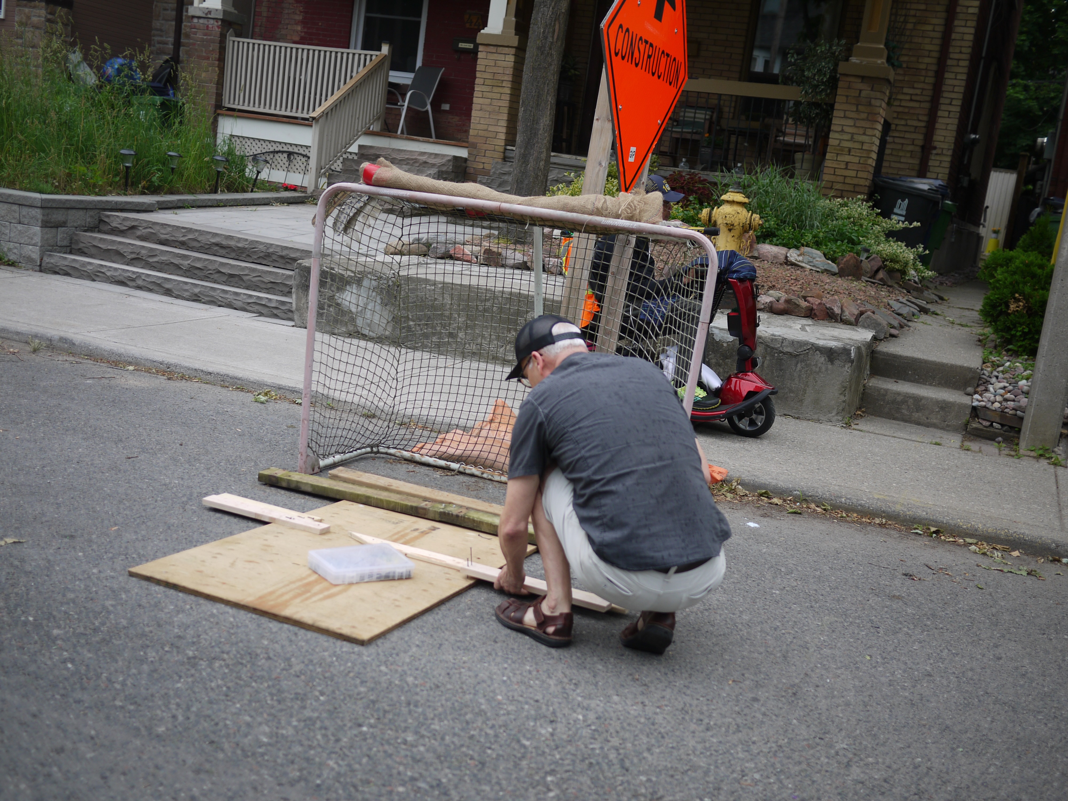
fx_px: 1234
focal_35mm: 40
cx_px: 534
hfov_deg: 46.8
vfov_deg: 36.0
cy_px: 400
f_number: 1.8
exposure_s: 1/800
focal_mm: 20
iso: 100
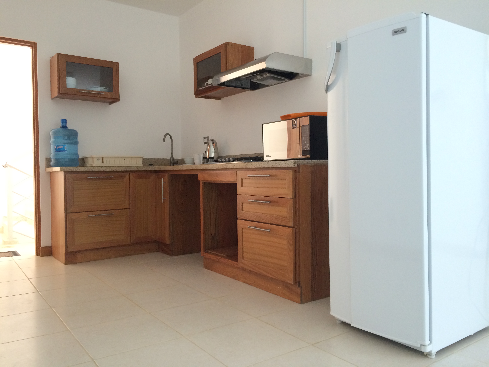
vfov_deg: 48.2
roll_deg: +0.0
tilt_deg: -0.4
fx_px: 410
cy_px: 184
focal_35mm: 29
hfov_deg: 61.7
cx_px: 244
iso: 64
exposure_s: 1/30
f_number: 2.2
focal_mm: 4.15
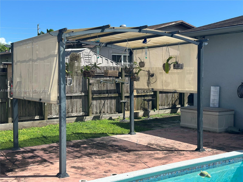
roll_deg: -0.9
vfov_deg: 30.3
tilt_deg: -2.6
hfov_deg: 39.7
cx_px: 122
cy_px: 91
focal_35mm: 48
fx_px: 337
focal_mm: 6.86
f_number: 1.78
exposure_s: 1/5263
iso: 100
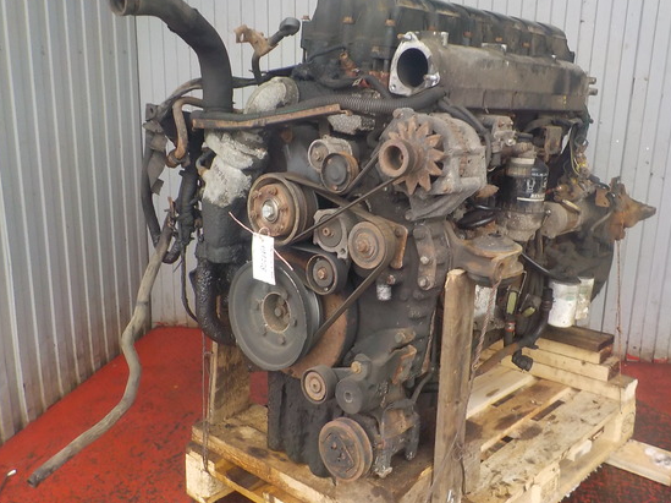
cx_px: 385
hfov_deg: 52.5
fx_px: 678
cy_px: 236
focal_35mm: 35
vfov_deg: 40.6
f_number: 3.3
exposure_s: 1/30
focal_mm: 4.1
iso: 220
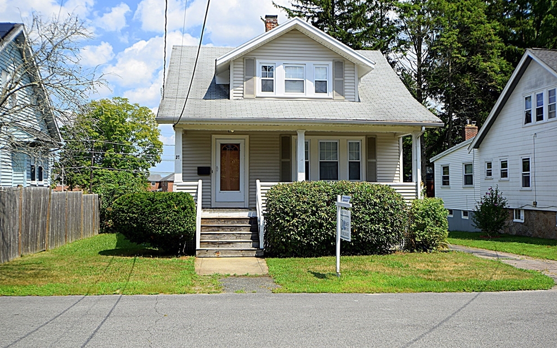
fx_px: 562
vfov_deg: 34.4
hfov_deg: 52.7
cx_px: 280
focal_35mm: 37
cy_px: 165
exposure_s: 1/250
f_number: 8
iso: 100
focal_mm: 24
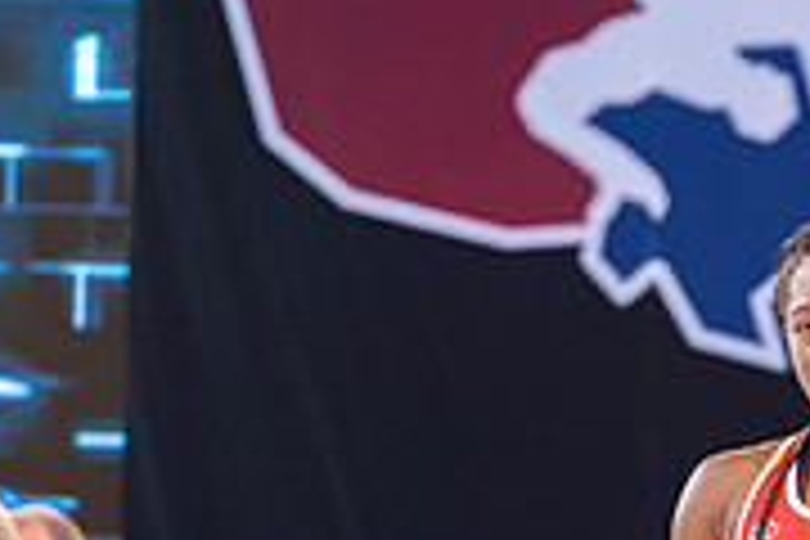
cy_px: 750
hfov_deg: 8.7
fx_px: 5310
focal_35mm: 236
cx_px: 755
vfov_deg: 5.8
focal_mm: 70
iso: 3600
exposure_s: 1/800
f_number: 2.8
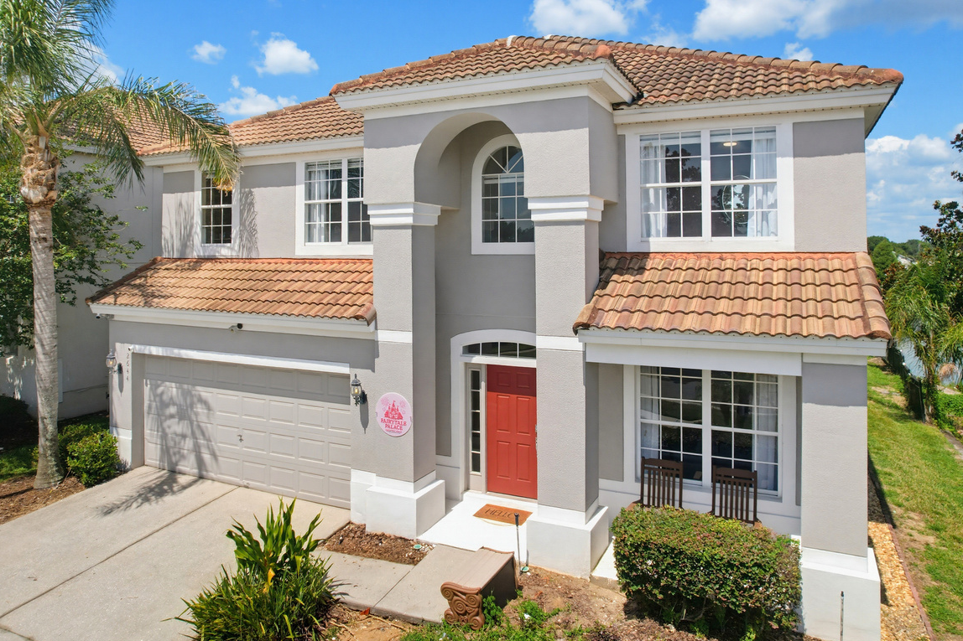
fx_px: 615
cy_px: 308
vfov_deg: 55.1
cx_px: 474
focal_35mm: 23
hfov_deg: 76.1
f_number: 2.8
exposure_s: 1/500
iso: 130
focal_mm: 8.4
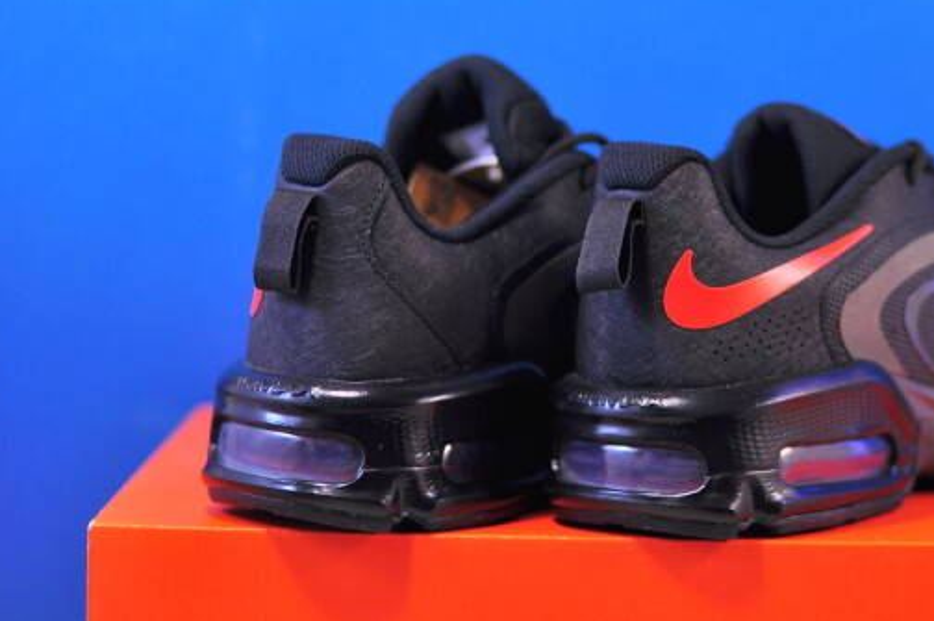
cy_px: 142
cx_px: 667
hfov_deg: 17.2
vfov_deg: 11.5
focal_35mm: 119
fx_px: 3084
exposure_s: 1/320
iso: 250
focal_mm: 50
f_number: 2
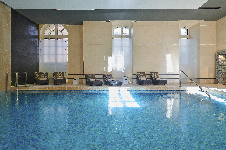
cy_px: 75
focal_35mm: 14
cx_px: 113
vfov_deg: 81.2
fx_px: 88
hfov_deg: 104.3
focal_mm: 14
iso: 320
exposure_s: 1/6
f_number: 6.3
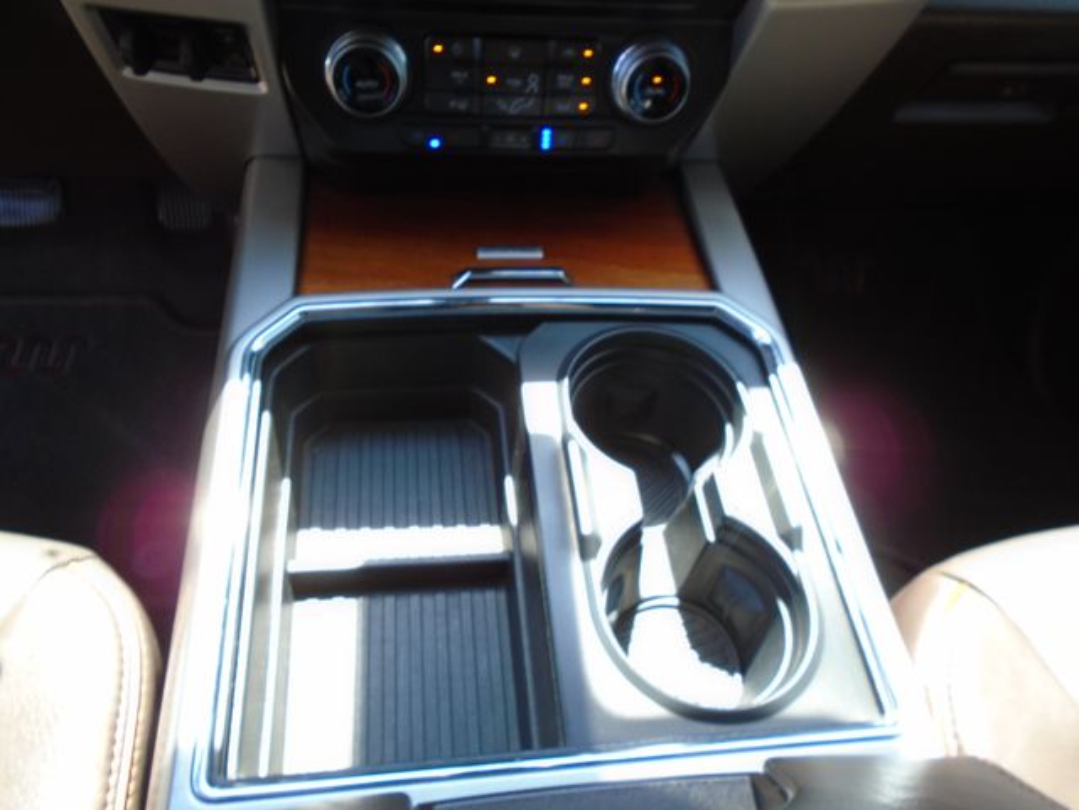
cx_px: 540
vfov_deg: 53.1
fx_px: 810
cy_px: 405
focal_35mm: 26
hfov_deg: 67.3
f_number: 3.2
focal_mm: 4.6
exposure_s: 1/50
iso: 100
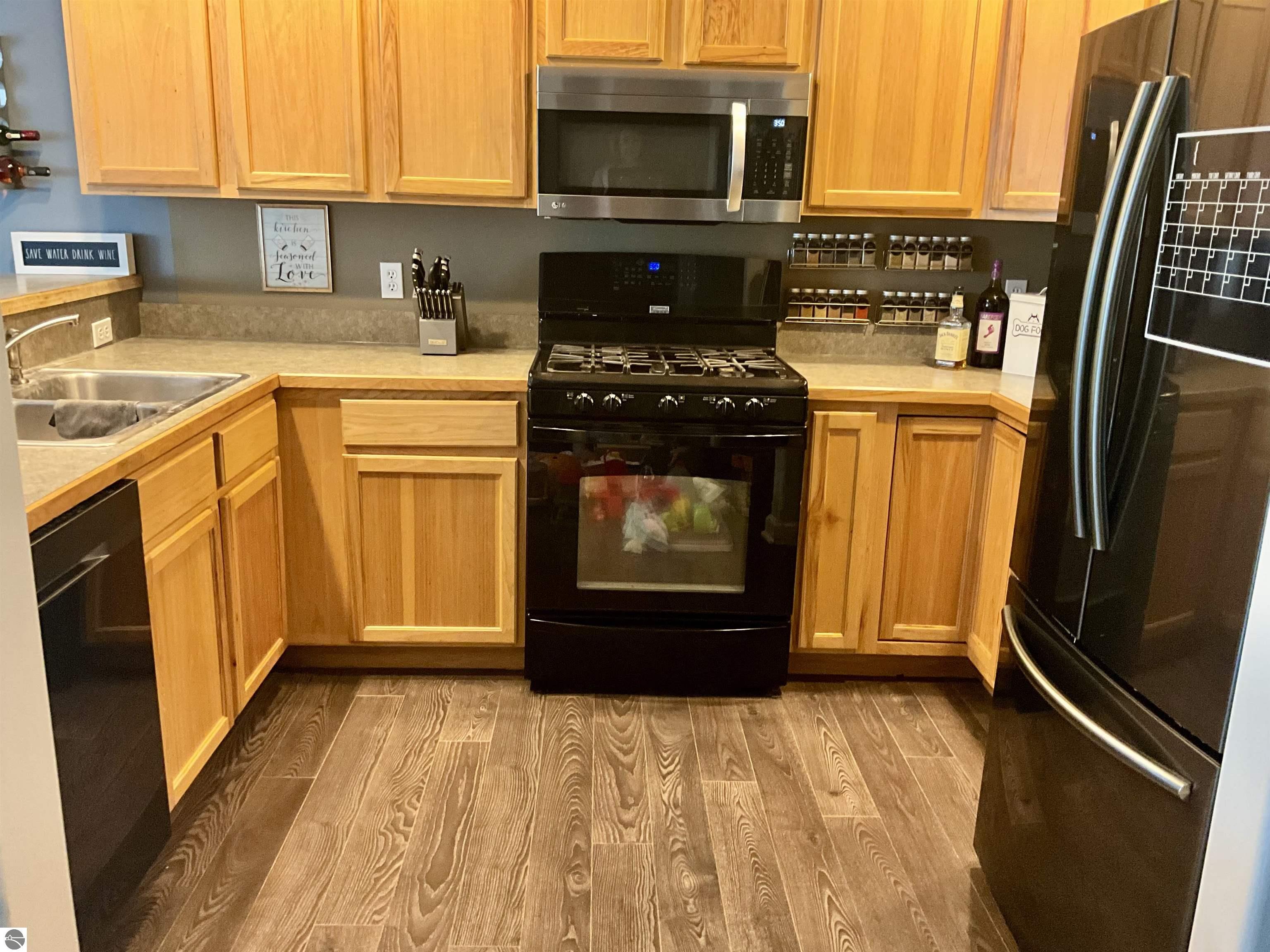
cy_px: 476
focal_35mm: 29
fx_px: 1064
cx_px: 635
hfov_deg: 61.7
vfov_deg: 48.2
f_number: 1.8
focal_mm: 3
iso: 320
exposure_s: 1/31
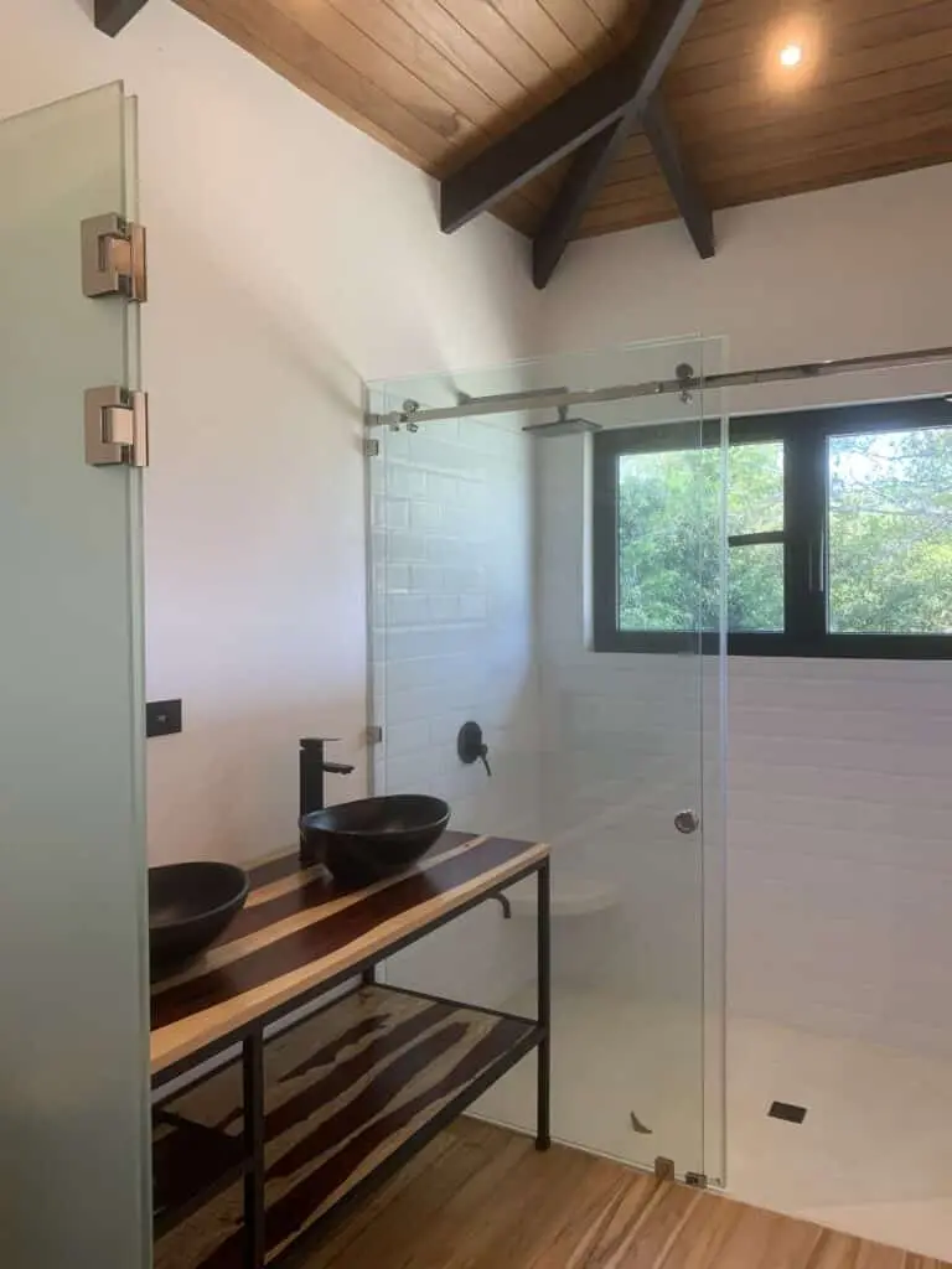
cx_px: 476
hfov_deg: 53.1
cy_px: 634
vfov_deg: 67.3
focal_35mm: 26
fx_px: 953
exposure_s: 1/121
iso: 64
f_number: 1.8
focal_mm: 4.25
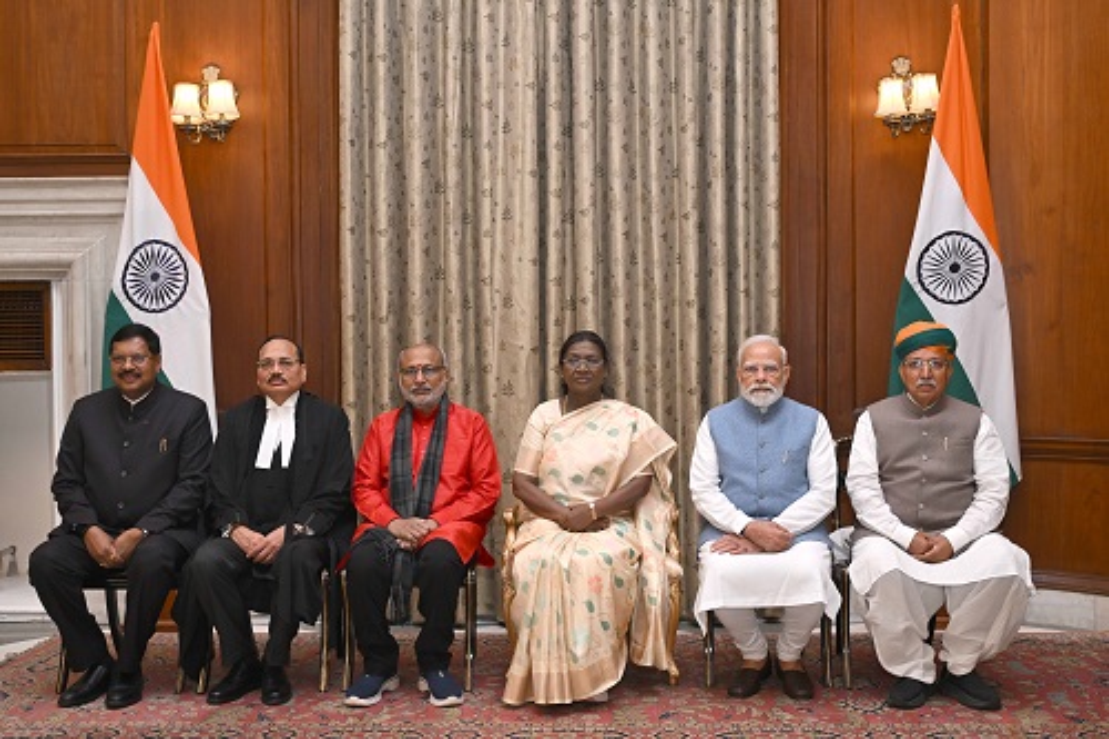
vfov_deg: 37.8
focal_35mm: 35
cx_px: 554
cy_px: 370
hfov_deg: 54.5
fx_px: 1078
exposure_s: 1/250
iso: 1250
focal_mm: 35
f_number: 3.5
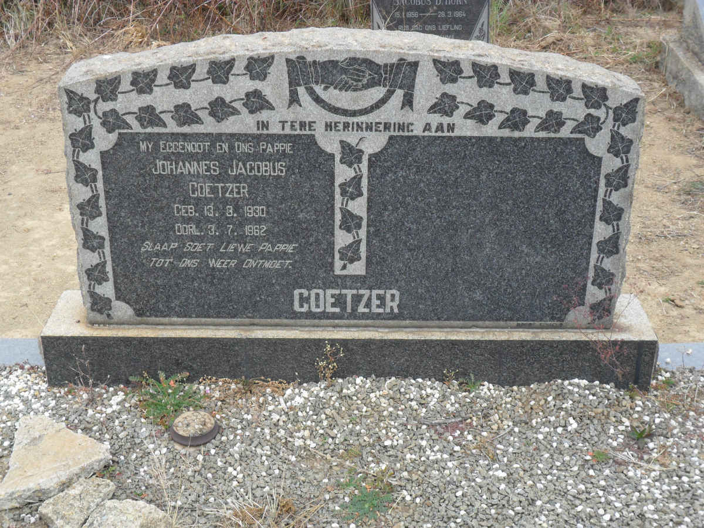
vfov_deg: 28.0
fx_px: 1058
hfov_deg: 36.8
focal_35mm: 52
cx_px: 352
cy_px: 264
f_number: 5
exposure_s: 1/125
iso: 100
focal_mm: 9.3
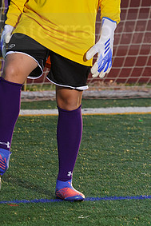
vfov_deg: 4.0
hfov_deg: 2.7
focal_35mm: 512
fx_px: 3217
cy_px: 24
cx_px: 38
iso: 100
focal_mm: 250
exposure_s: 1/200
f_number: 7.1
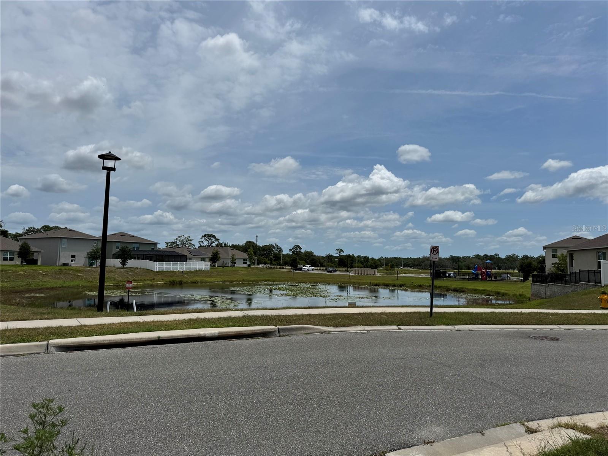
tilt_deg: +3.8
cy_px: 228
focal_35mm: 24
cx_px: 304
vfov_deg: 56.8
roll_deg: -0.9
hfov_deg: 71.6
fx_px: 422
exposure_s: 1/12346
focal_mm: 6.76
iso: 80
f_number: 1.78
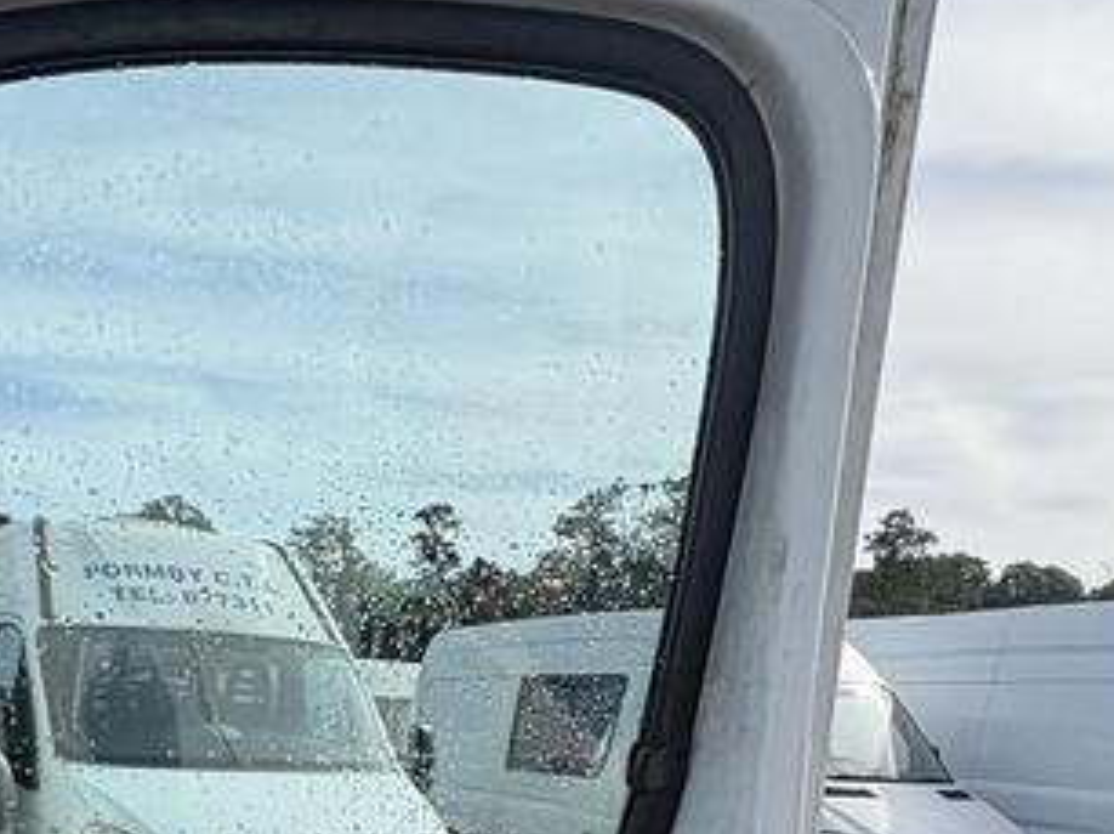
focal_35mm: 41
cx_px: 288
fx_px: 1318
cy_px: 1082
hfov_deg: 44.4
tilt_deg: -1.6
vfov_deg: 28.7
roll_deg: +2.1
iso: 64
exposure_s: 1/2028
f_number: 2.2
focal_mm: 2.22
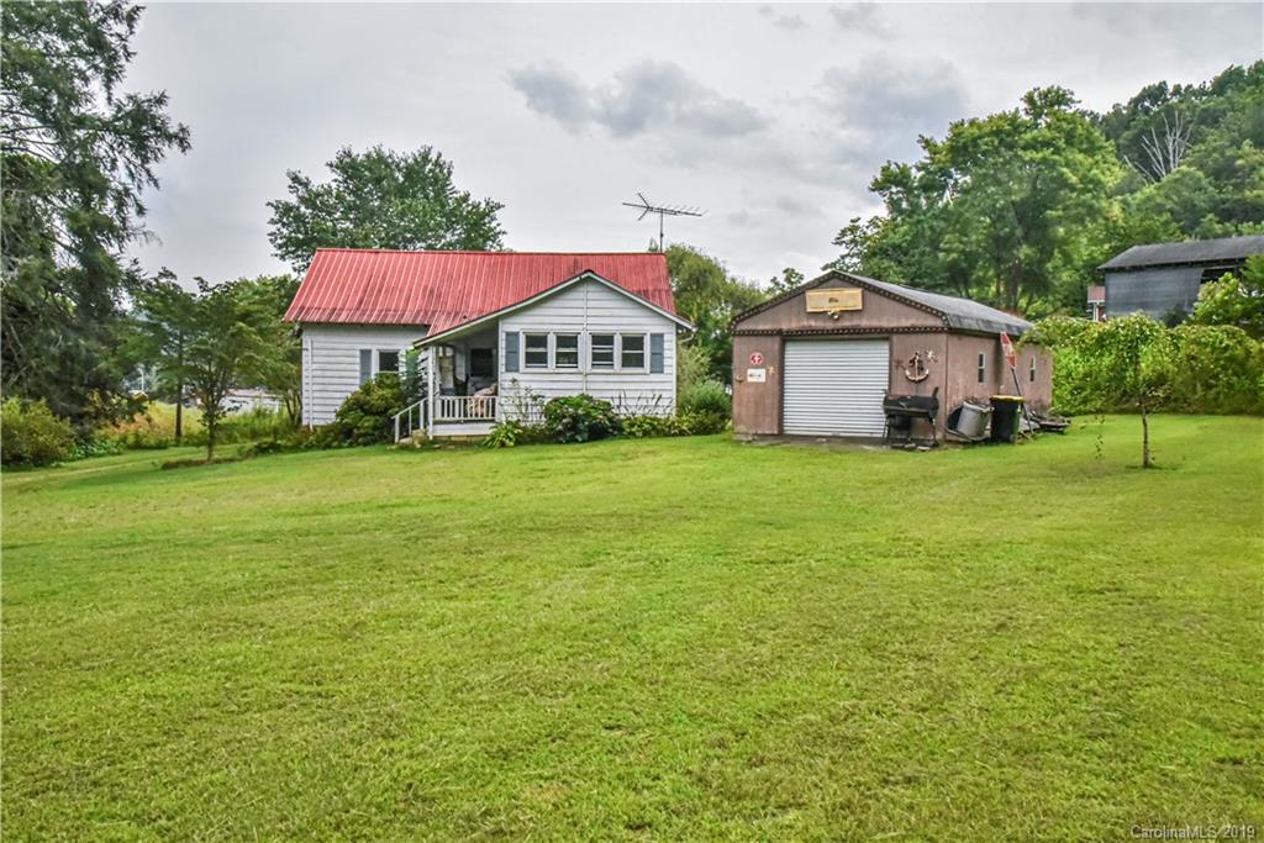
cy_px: 422
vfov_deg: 42.3
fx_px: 1089
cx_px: 632
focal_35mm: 31
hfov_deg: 60.3
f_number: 22
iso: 4000
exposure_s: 1/640
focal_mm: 31
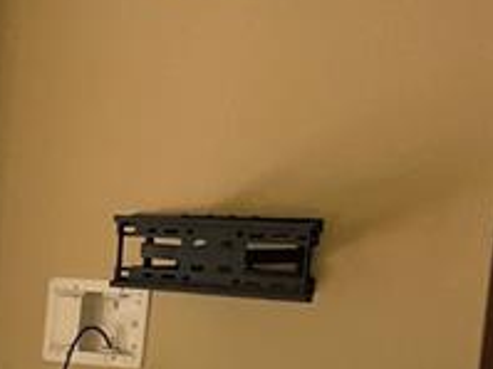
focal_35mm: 134
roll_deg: -0.4
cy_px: 575
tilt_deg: -11.8
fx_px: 1907
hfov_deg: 12.5
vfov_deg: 10.6
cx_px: -572
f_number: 1.5
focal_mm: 5.7
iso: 100
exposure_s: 1/121
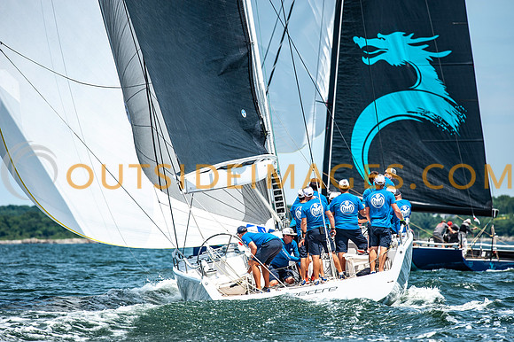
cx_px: 257
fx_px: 4281
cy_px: 171
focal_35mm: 300
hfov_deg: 6.9
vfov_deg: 4.6
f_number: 5.6
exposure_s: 1/1600
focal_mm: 300
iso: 250
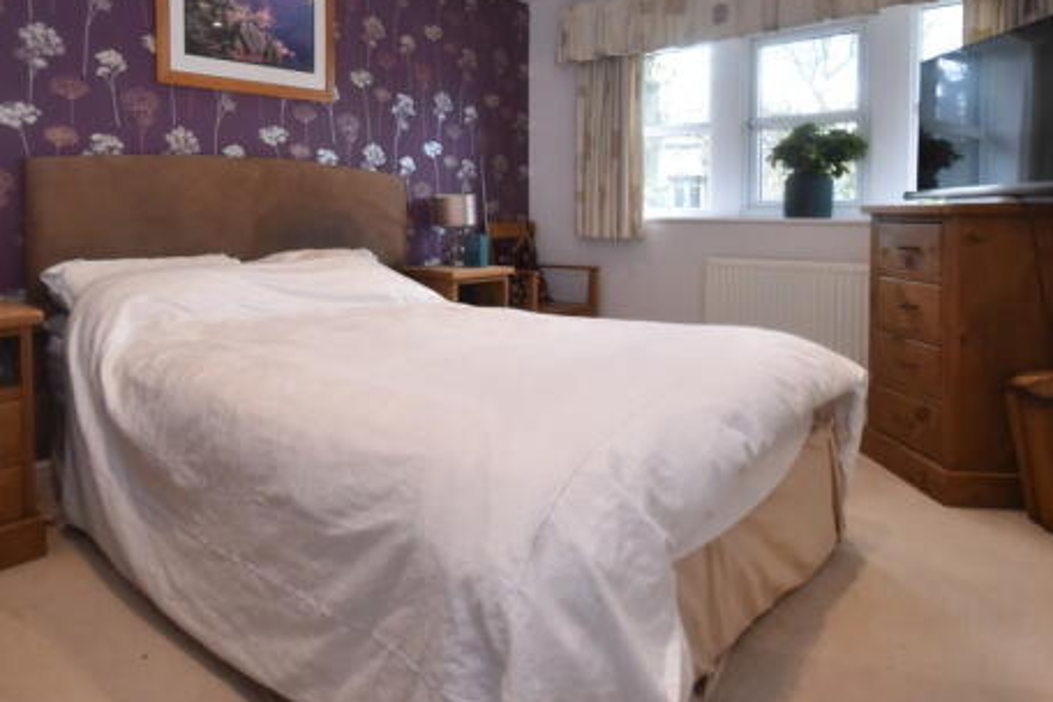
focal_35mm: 24
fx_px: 694
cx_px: 387
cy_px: 216
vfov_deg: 52.3
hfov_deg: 73.0
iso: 800
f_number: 4.2
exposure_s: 1/160
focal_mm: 11
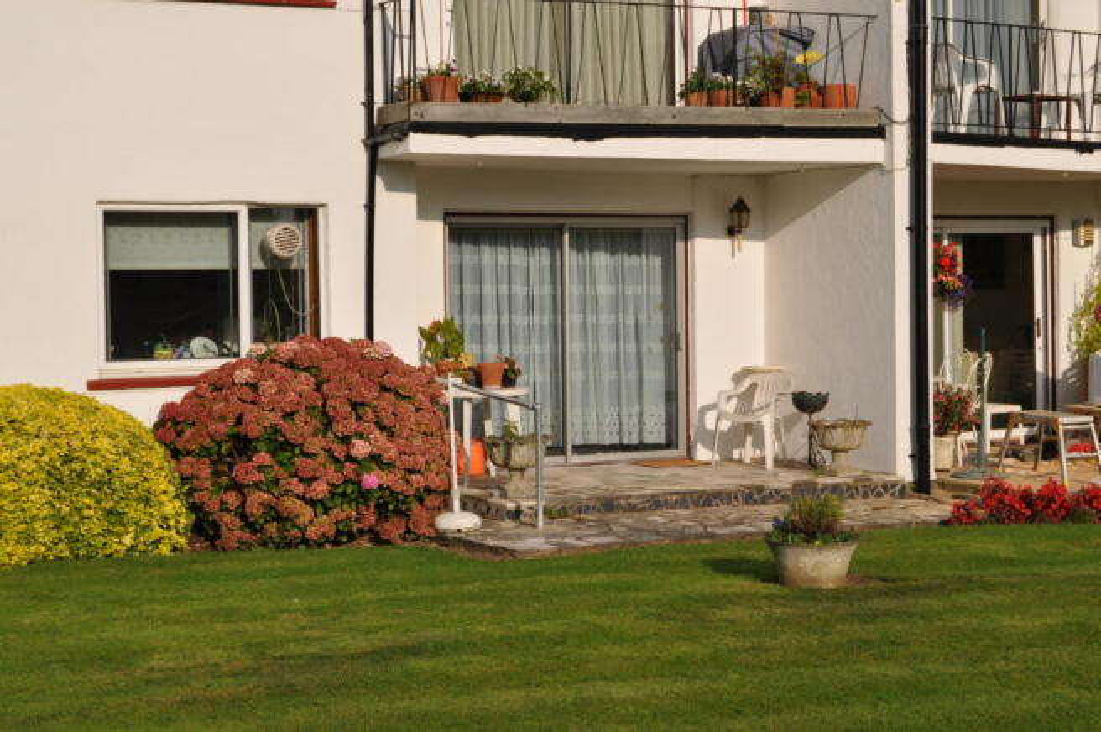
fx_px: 2108
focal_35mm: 69
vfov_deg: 19.7
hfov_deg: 29.3
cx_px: 550
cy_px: 366
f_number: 11
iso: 200
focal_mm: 46
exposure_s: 1/500
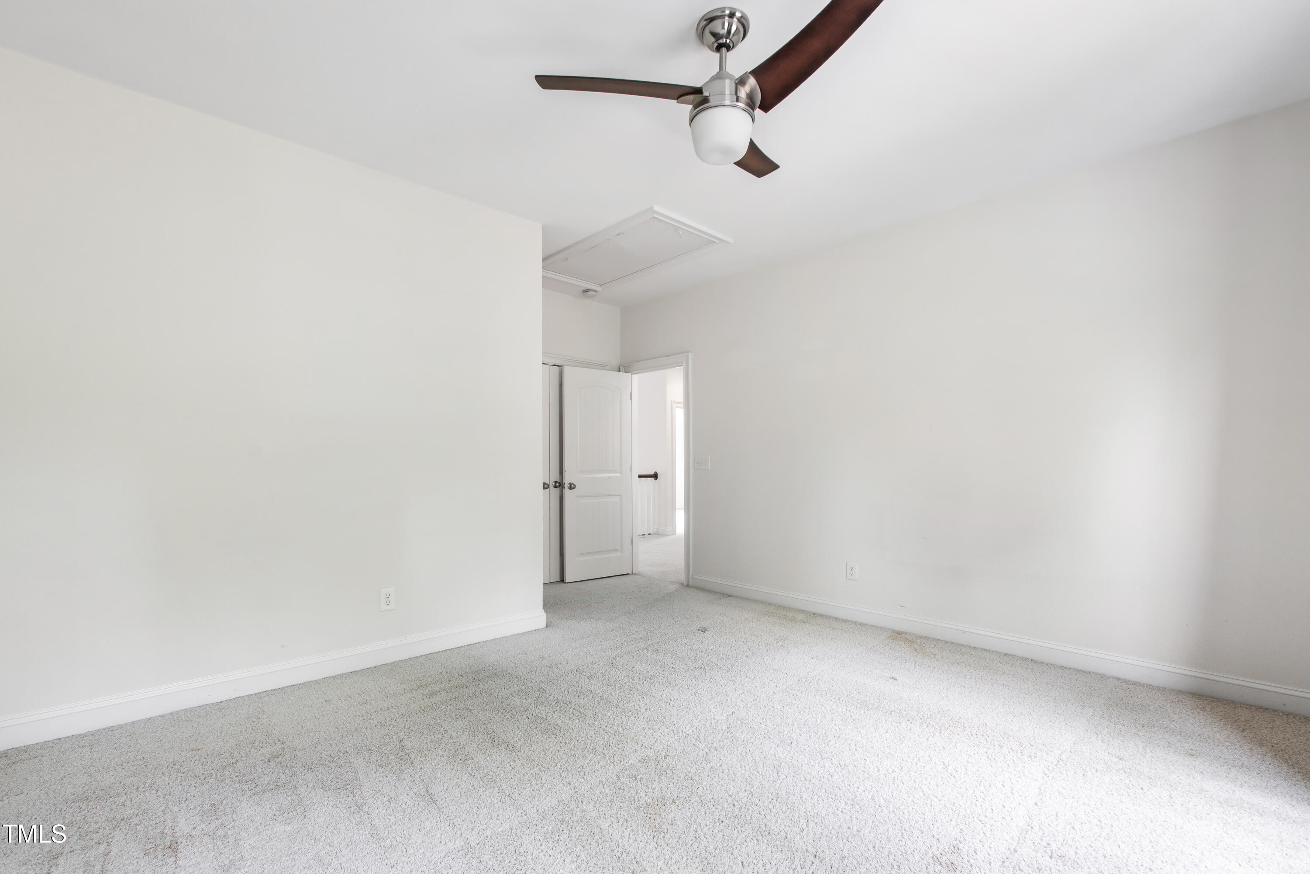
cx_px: 655
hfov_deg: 100.4
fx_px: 546
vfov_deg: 77.3
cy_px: 437
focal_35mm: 15
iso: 100
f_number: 8
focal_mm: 10
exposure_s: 1/2
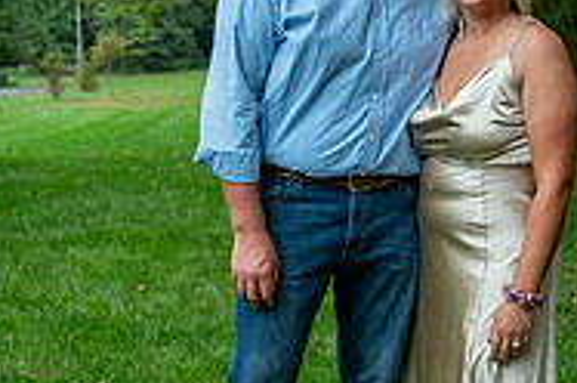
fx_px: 1392
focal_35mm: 87
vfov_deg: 15.6
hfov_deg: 23.2
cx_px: 417
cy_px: 120
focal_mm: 27
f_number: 2.8
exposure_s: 1/60
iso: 800
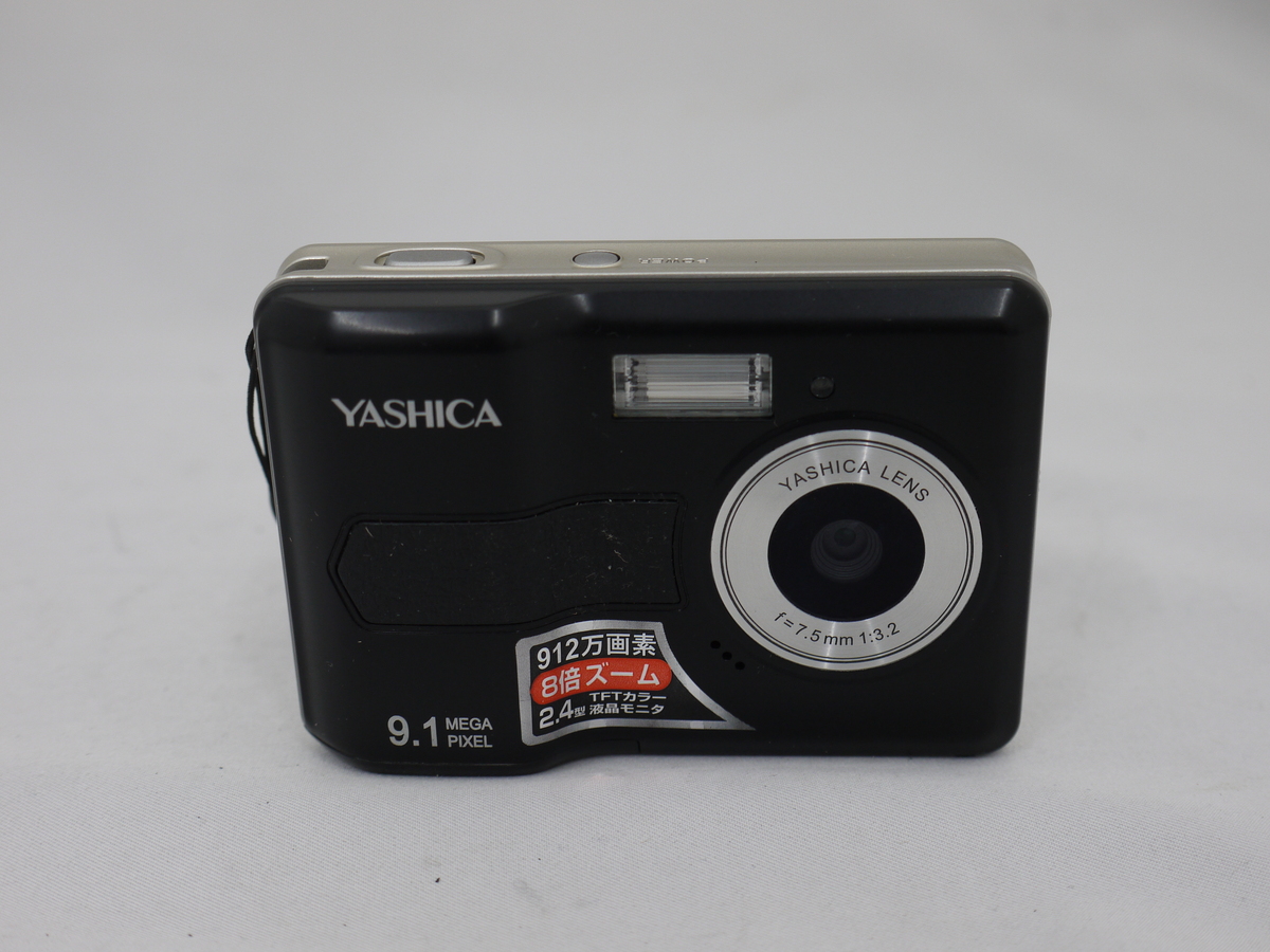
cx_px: 635
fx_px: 1834
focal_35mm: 50
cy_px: 476
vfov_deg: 29.1
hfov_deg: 38.2
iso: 200
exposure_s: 1/40
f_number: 4.9
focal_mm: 25
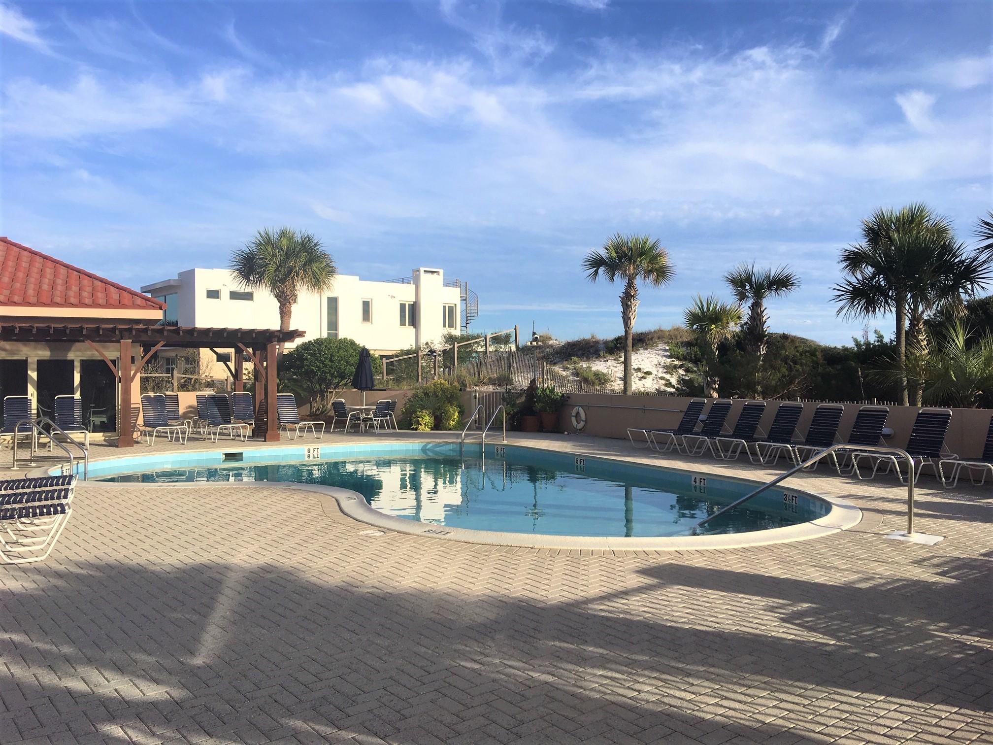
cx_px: 496
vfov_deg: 48.2
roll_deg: +0.1
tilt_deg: +1.3
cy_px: 372
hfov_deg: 61.7
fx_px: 832
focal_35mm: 29
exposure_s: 1/1399
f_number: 2.2
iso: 25
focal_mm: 4.15
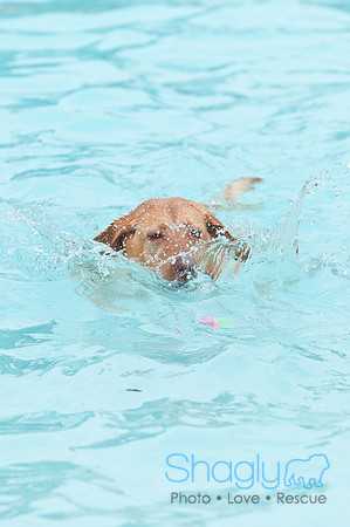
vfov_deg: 6.9
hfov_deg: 4.6
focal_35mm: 300
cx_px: 175
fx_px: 4385
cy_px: 264
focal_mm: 200
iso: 200
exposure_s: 1/800
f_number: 5.6
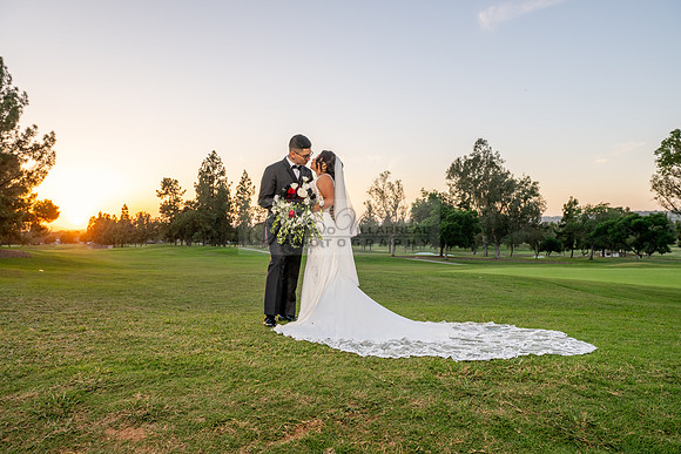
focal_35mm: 24
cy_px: 227
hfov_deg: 73.7
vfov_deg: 53.2
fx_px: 454
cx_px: 340
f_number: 7.1
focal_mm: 24
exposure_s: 1/160
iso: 320
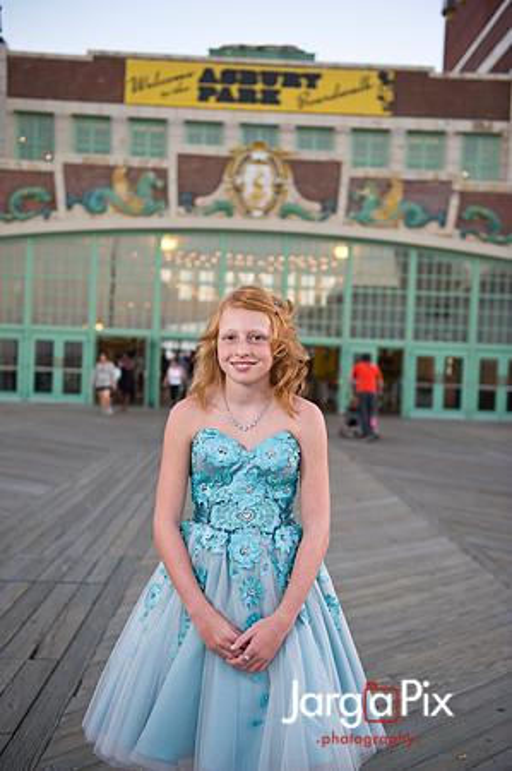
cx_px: 256
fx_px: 941
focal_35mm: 44
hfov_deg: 30.4
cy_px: 386
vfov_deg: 44.5
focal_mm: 44
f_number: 3.2
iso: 800
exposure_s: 1/250
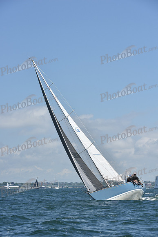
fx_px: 763
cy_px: 118
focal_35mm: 116
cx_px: 79
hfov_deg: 11.8
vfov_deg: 17.6
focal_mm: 116
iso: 250
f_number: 8
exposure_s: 1/1250
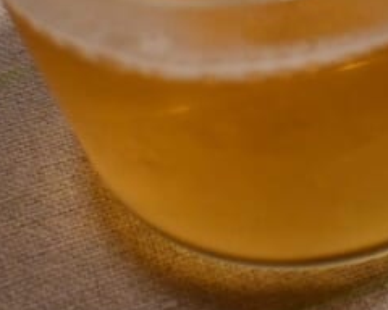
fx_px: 1481
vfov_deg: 11.4
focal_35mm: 129
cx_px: 765
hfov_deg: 13.0
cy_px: -165
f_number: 4
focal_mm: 22
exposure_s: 1/125
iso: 1800
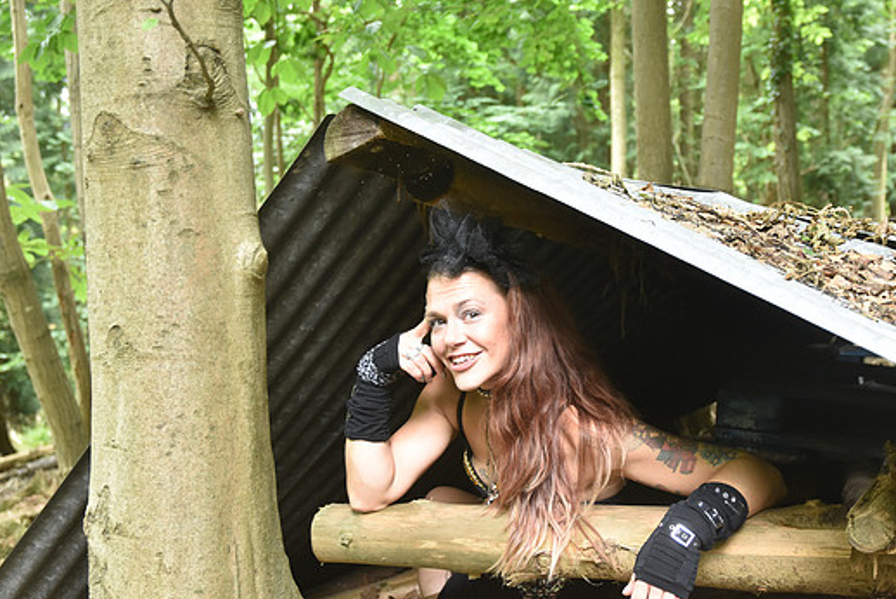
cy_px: 330
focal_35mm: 47
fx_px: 1170
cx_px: 483
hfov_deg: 41.9
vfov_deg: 28.7
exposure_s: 1/50
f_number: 3.2
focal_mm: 28
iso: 1000
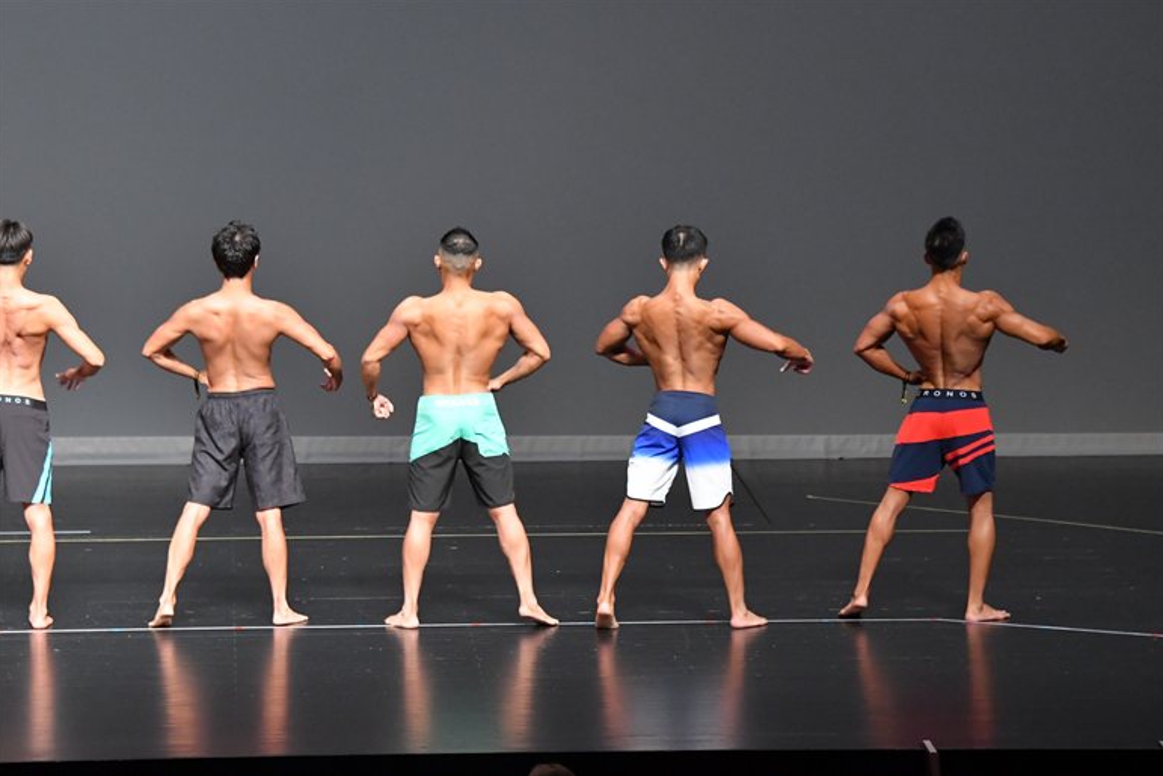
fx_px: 6558
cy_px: 388
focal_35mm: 203
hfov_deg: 10.1
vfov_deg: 6.8
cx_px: 580
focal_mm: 135
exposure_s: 1/400
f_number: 5.6
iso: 5600
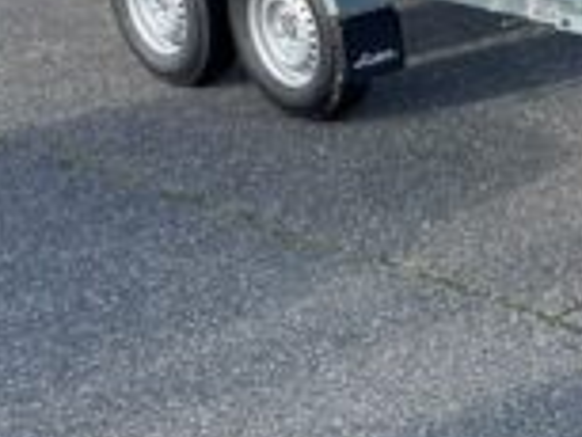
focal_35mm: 102
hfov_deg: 17.3
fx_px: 1716
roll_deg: +2.8
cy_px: 72
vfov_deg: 14.4
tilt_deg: -17.5
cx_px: 875
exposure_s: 1/1159
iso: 32
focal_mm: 4.2
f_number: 1.6
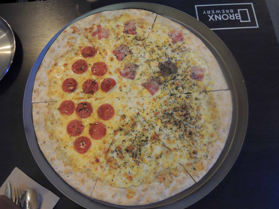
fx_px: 193
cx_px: 140
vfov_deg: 56.8
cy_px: 104
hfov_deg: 71.6
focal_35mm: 24
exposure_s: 1/40
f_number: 2.8
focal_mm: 4.3
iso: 1600
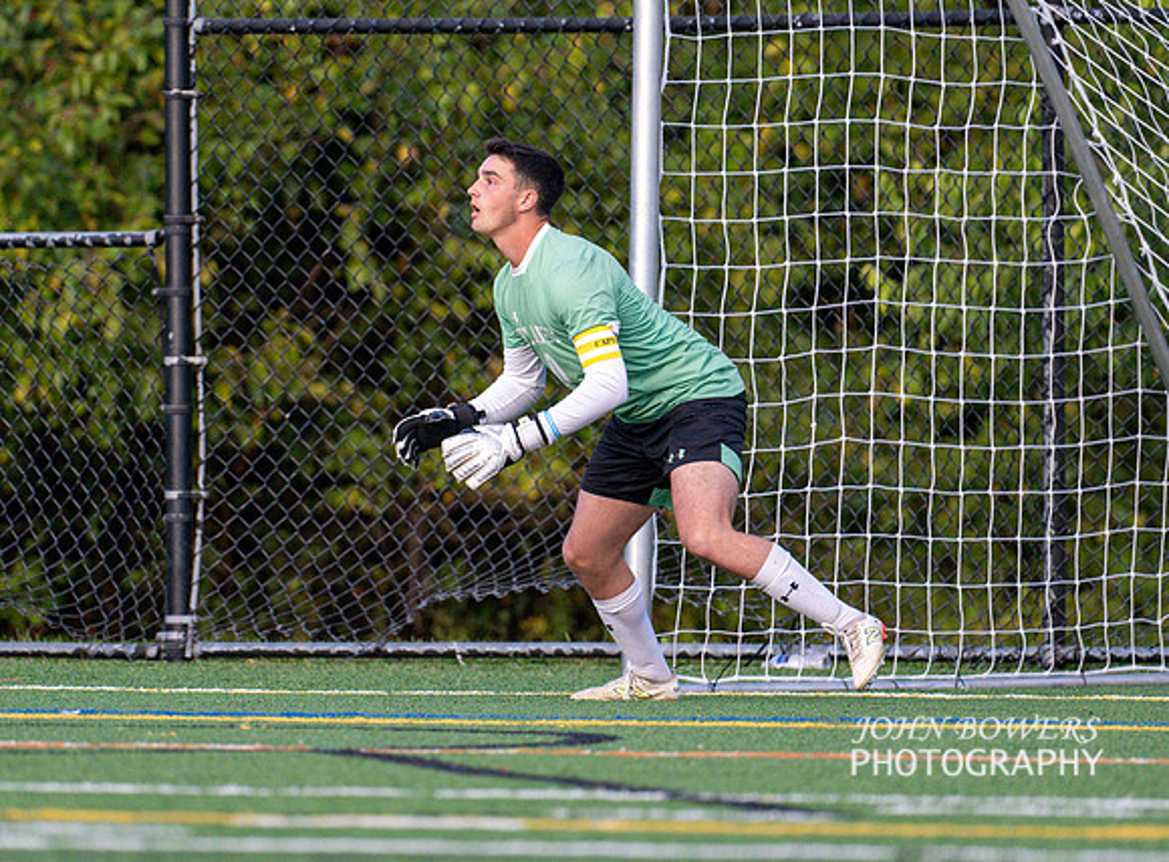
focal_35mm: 691
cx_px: 406
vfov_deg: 2.1
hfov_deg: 2.9
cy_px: 403
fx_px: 23209
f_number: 4.5
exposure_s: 1/2500
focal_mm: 400
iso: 4000
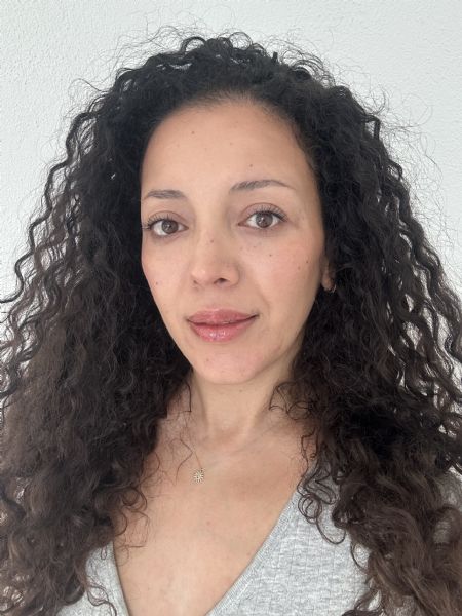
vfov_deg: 60.0
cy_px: 308
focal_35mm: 30
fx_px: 534
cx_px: 231
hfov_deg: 46.8
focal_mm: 2.69
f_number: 1.9
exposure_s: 1/121
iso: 64
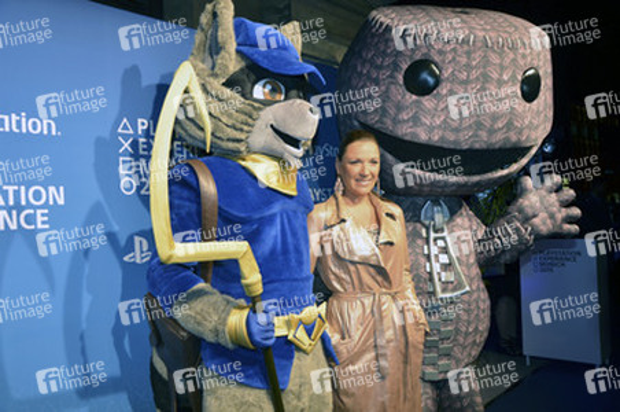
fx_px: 542
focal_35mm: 32
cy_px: 206
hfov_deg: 59.6
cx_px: 310
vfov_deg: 41.6
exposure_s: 1/200
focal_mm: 21
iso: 400
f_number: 3.8
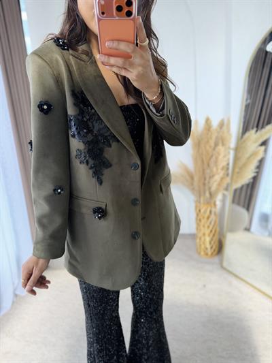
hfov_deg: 56.8
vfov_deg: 71.6
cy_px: 182
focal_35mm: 24
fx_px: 251
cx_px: 136
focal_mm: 6.76
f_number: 1.78
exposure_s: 1/60
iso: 250
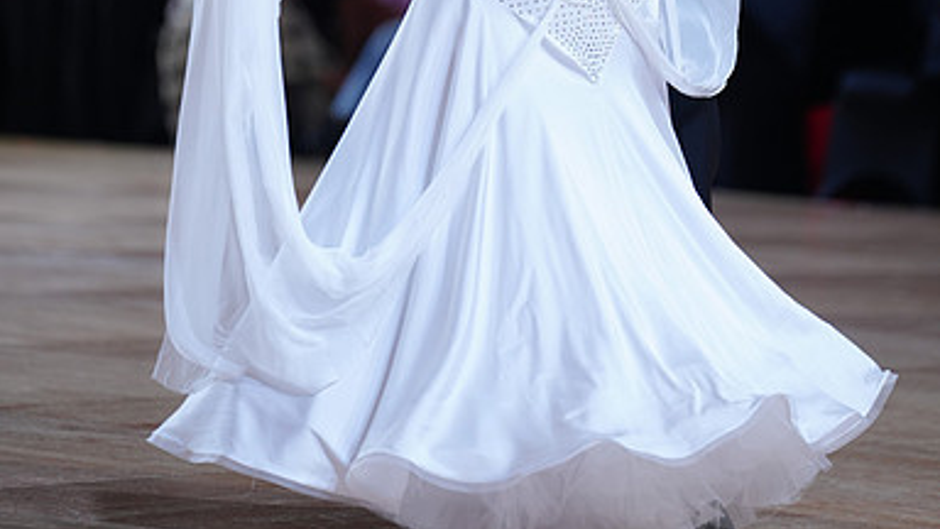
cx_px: 471
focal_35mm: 250
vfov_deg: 4.8
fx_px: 6231
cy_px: -105
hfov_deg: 8.6
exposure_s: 1/500
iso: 500
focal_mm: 158
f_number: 2.8
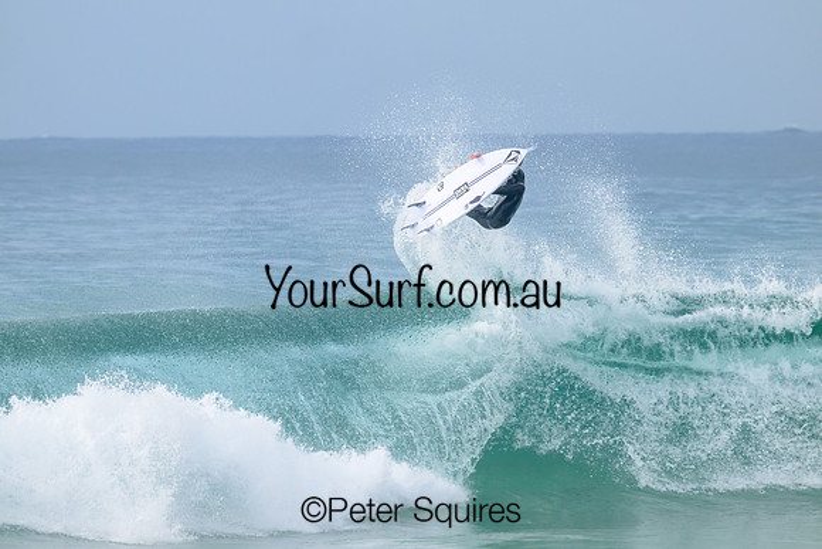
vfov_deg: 2.9
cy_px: 274
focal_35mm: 480
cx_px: 411
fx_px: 10962
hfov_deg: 4.3
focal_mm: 480
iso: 1400
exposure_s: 1/2000
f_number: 10
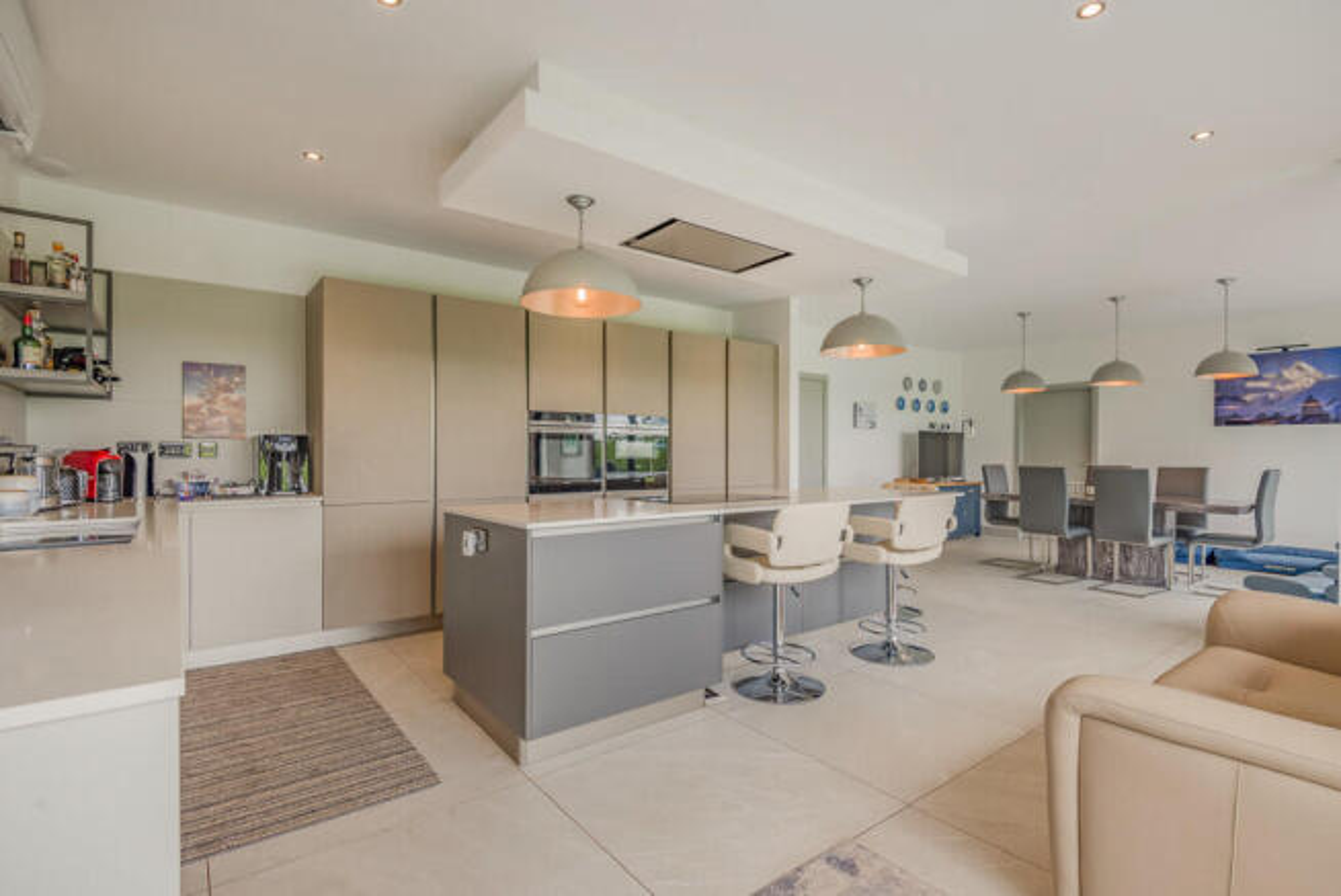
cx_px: 670
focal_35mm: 16
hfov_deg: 96.7
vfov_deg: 73.8
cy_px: 448
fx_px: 596
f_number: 8
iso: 100
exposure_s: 1/60
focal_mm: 16
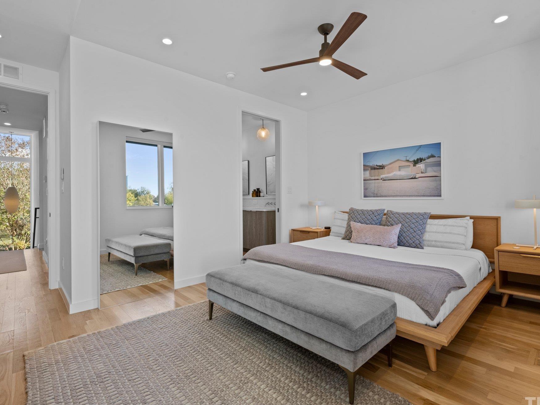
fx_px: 265
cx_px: 258
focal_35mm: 17
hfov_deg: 91.0
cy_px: 200
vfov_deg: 74.7
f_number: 8
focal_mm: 15
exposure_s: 1/13
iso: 400
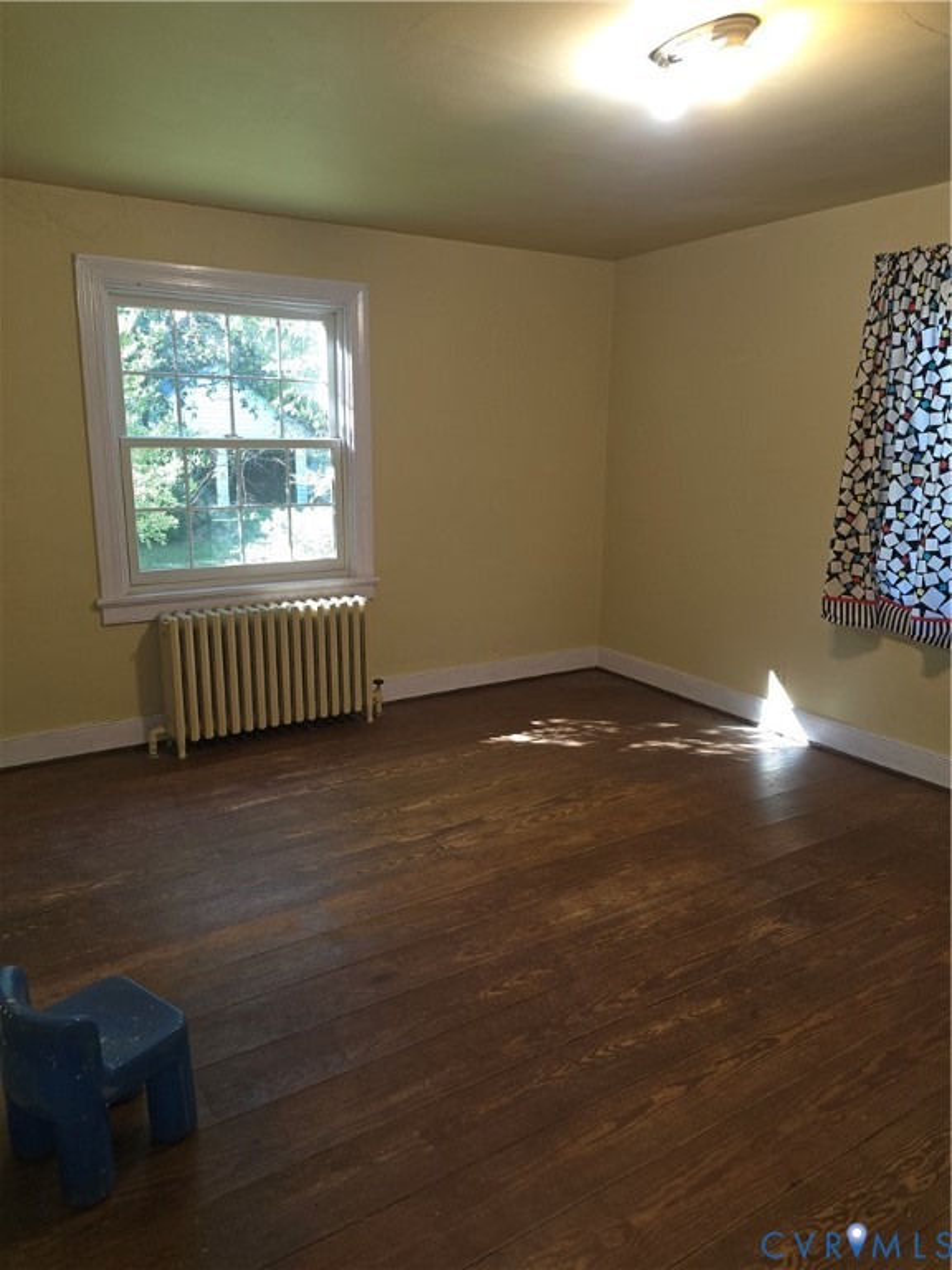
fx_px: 843
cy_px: 635
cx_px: 476
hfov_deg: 58.9
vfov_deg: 73.9
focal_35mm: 23
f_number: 1.4
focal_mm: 6.5
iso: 200
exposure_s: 1/31.2
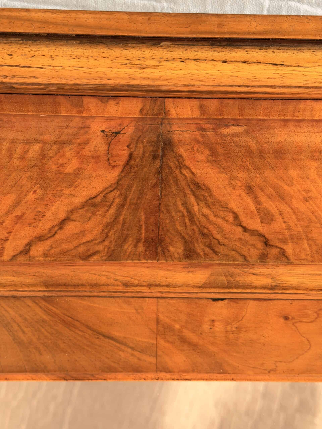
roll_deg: -1.9
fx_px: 595
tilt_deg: -18.8
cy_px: 214
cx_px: 161
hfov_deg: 30.3
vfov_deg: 39.7
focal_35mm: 48
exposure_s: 1/50
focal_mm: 6.76
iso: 125
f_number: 1.78
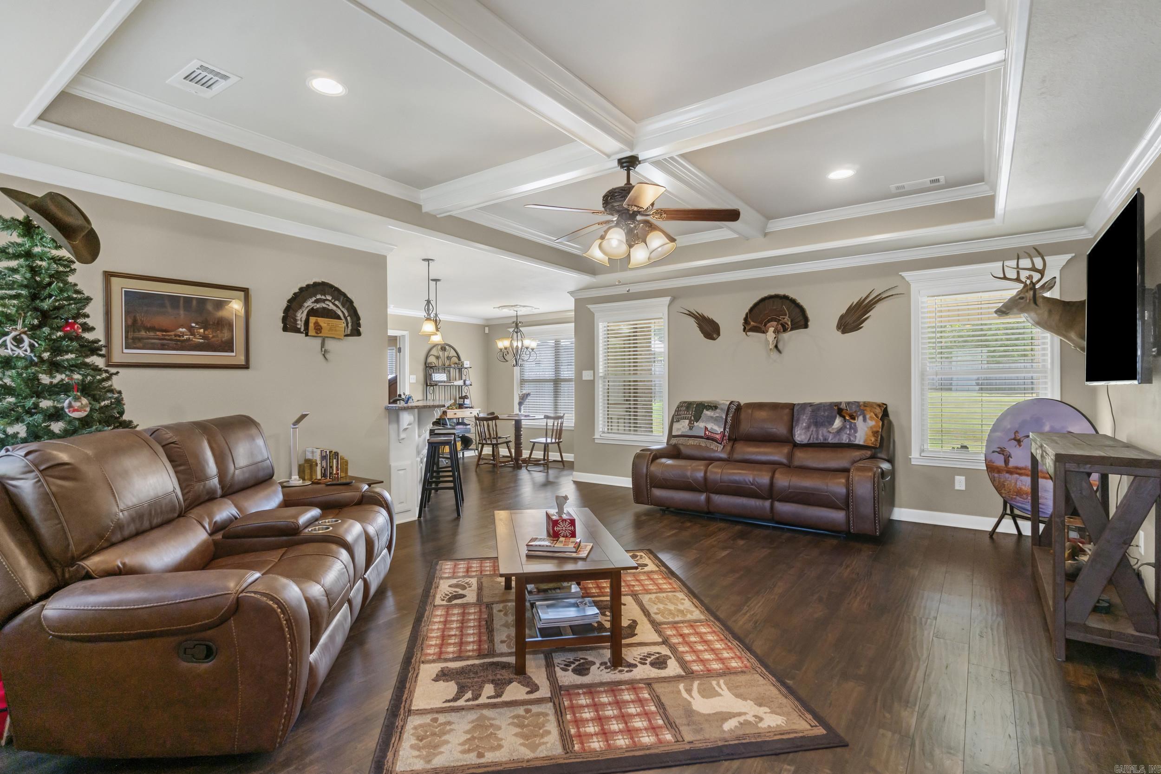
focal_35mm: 16
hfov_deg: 95.0
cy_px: 387
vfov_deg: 72.0
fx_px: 532
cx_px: 580
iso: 250
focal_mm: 11
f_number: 9
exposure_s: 1/20
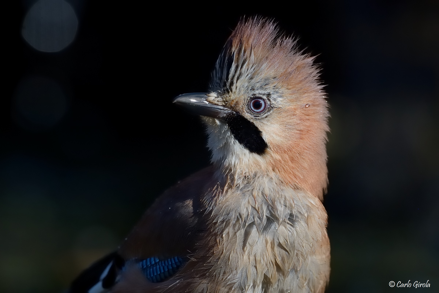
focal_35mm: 600
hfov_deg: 3.4
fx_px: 7316
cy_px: 146
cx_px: 220
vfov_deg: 2.3
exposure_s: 1/2500
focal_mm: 600
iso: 2500
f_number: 6.3
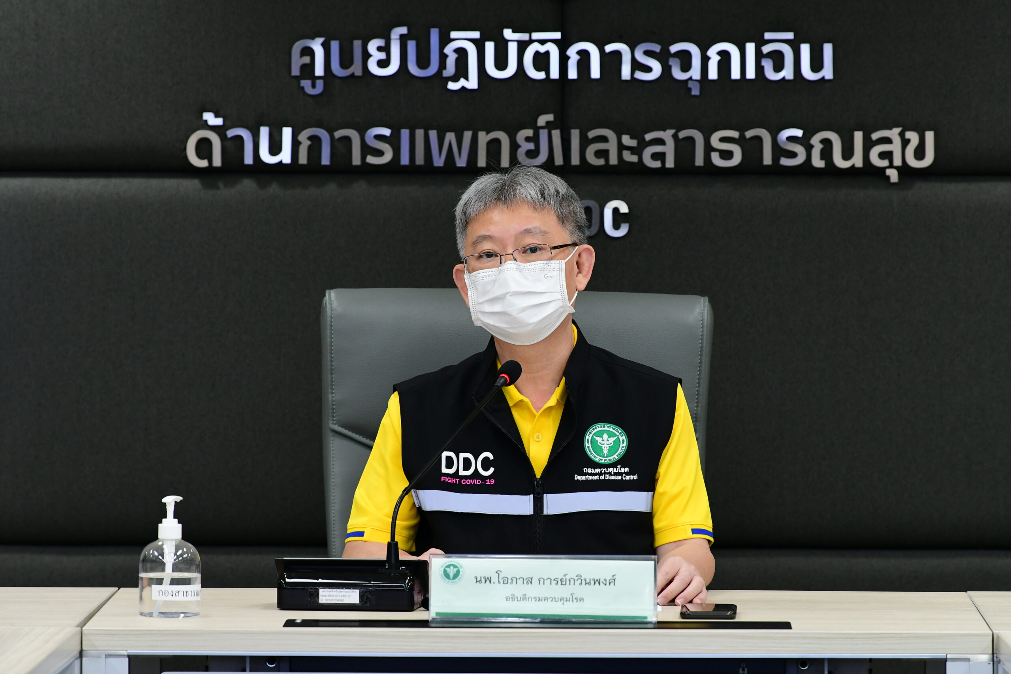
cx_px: 506
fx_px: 7779
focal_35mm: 277
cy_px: 337
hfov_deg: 7.4
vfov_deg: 5.0
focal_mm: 185
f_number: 4.5
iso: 1000
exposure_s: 1/100
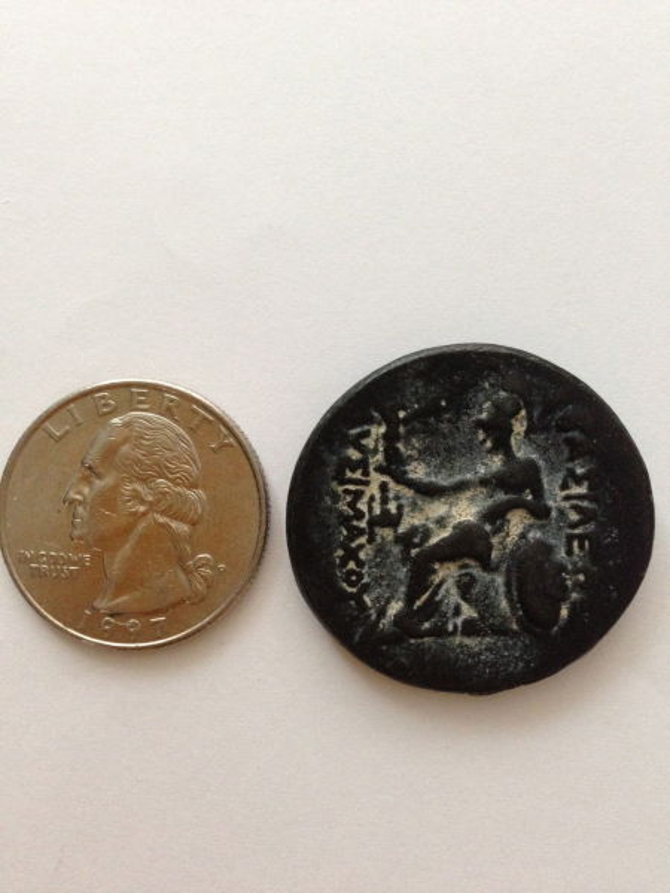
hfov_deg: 42.9
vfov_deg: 55.4
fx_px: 852
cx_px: 335
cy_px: 446
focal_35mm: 33
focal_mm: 4.12
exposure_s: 1/17
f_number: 2.4
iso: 400
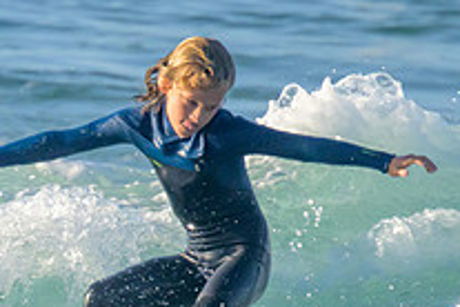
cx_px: -112
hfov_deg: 0.7
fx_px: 36989
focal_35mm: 2895
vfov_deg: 0.5
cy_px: 334
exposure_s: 1/2000
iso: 1100
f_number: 11
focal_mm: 800
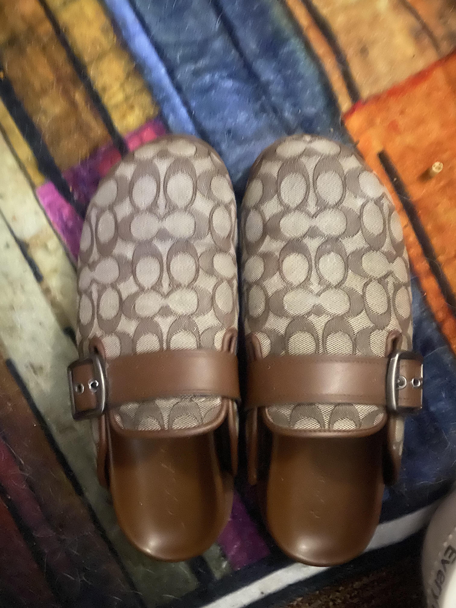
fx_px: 457
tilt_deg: -84.3
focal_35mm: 26
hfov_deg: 53.1
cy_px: 304
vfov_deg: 67.3
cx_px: 228
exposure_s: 1/4
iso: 640
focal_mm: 4.25
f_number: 1.8
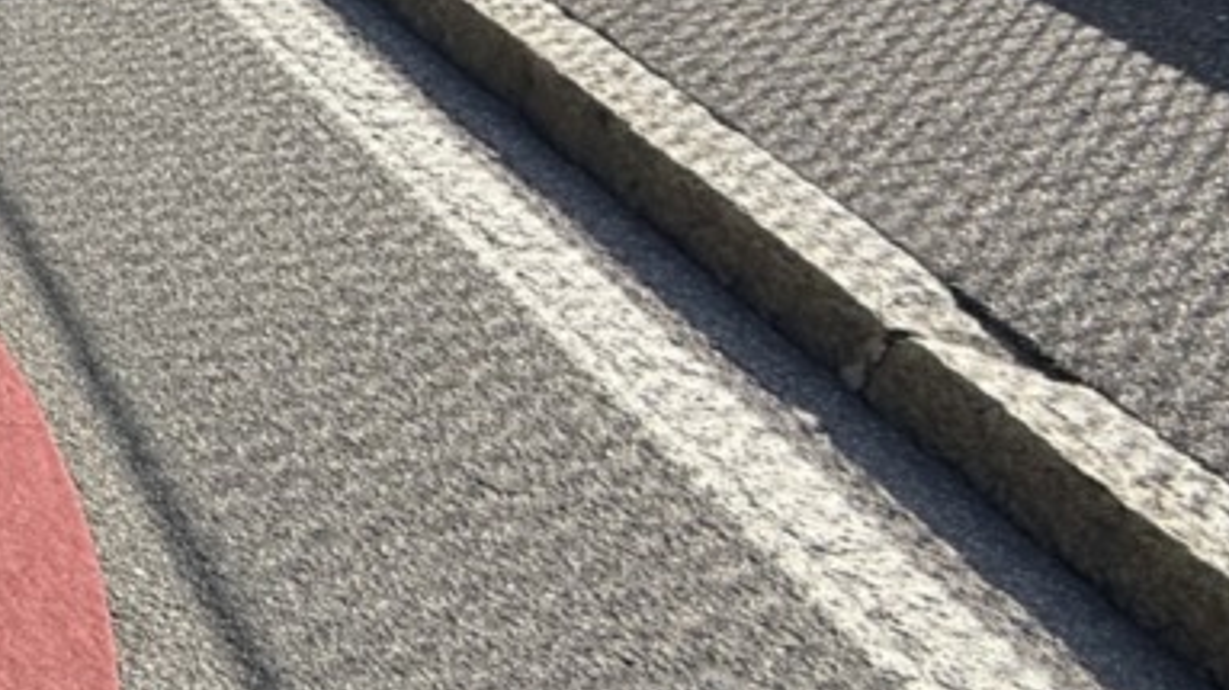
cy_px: 116
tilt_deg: -27.3
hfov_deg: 26.2
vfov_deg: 23.1
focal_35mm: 51
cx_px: -712
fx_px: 1661
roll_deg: +0.1
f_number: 2.2
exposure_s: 1/1125
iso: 50
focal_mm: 2.22
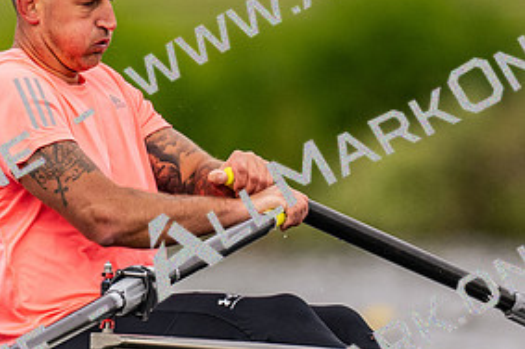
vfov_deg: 0.7
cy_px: 126
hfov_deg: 1.1
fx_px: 26860
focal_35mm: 1844
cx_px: -11
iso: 720
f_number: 4
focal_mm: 600
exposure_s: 1/2500
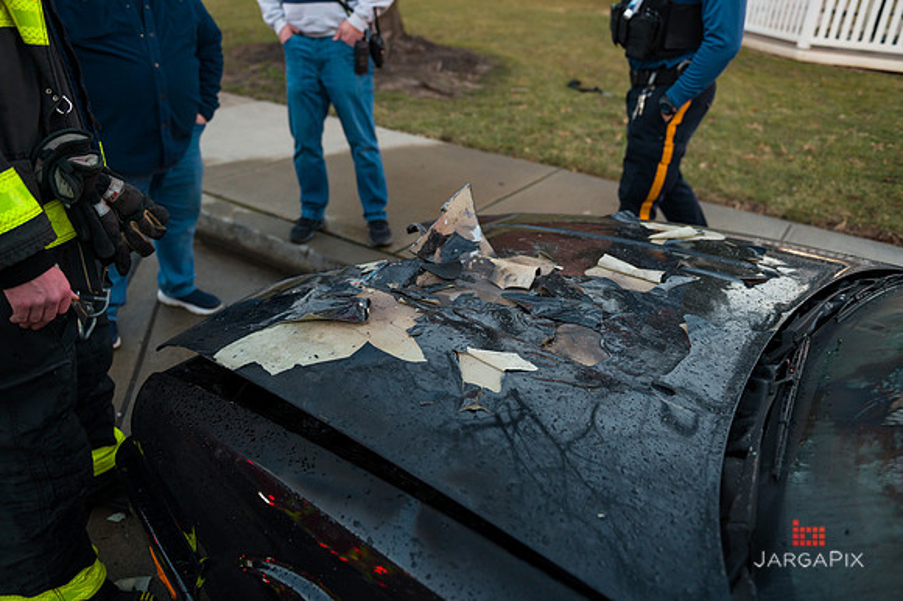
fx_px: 677
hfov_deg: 67.4
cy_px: 300
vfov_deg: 47.9
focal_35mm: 27
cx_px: 452
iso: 1000
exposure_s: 1/320
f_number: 3.2
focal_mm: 27
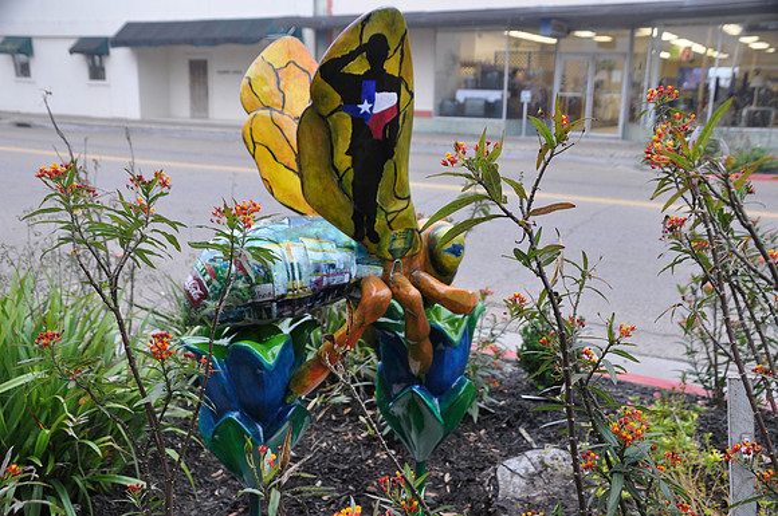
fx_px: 777
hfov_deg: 53.2
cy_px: 258
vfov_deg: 36.8
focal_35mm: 36
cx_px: 389
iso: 250
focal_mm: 24
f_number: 5.6
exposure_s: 1/30
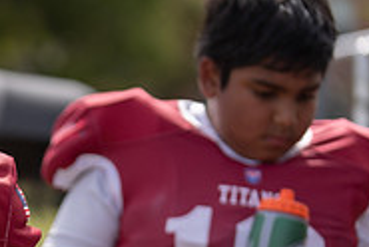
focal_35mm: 329
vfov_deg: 4.2
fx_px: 3378
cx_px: -191
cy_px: 272
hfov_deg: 6.2
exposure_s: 1/1000
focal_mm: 105
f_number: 3.2
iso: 100
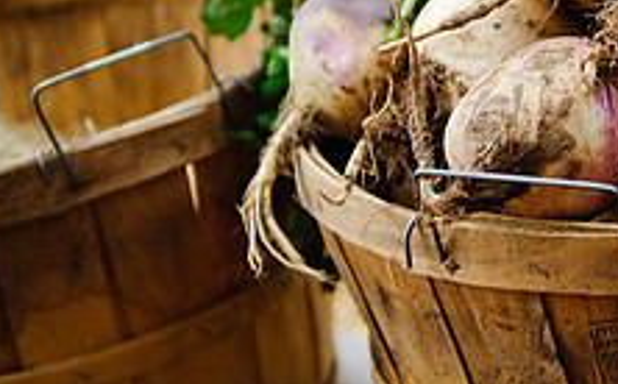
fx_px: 2153
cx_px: 596
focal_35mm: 128
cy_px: 45
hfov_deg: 16.1
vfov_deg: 10.2
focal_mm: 48
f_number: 2.8
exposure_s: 1/160
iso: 200
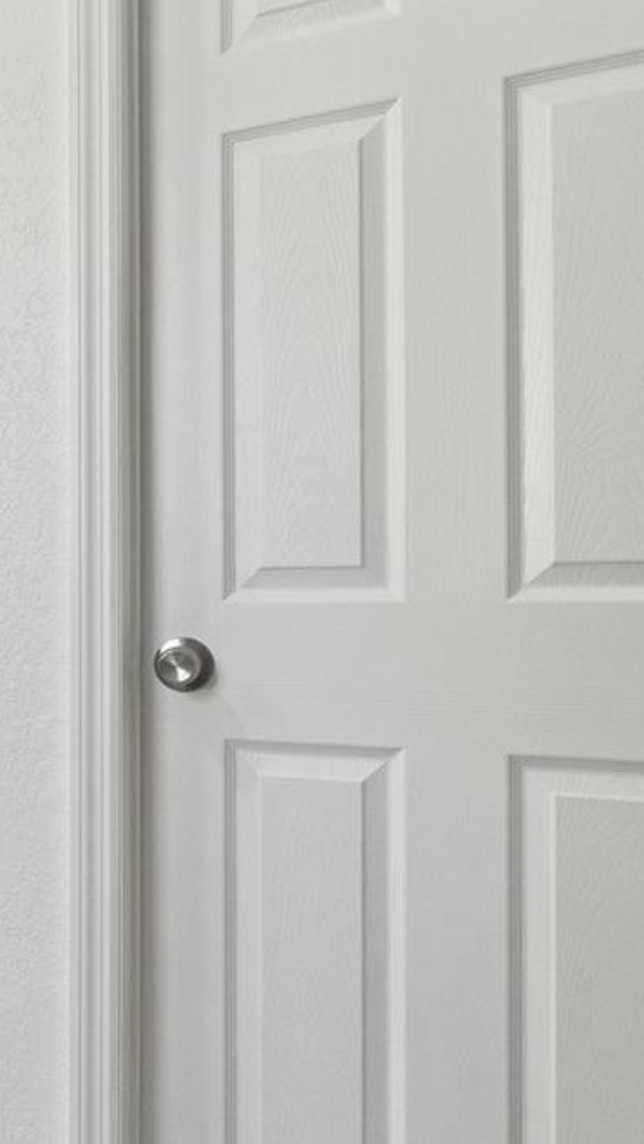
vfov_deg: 52.7
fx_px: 1153
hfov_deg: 23.7
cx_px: -358
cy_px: 630
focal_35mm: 38
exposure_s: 1/20
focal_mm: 10
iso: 400
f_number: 7.1
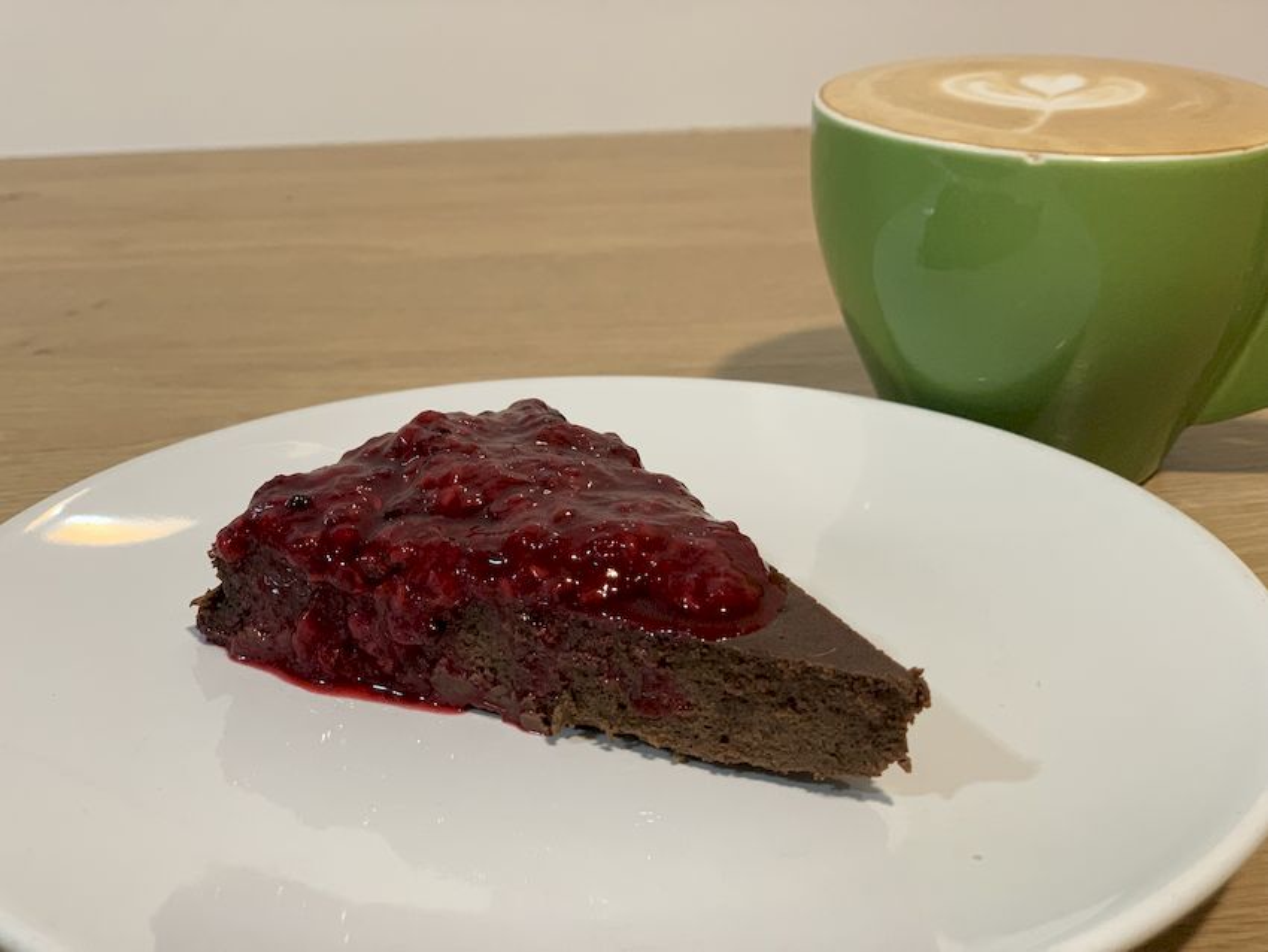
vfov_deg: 28.0
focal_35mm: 52
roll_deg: +0.5
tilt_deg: -22.7
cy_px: 476
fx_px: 1905
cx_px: 634
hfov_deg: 36.8
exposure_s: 1/50
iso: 200
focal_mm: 6
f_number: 2.4
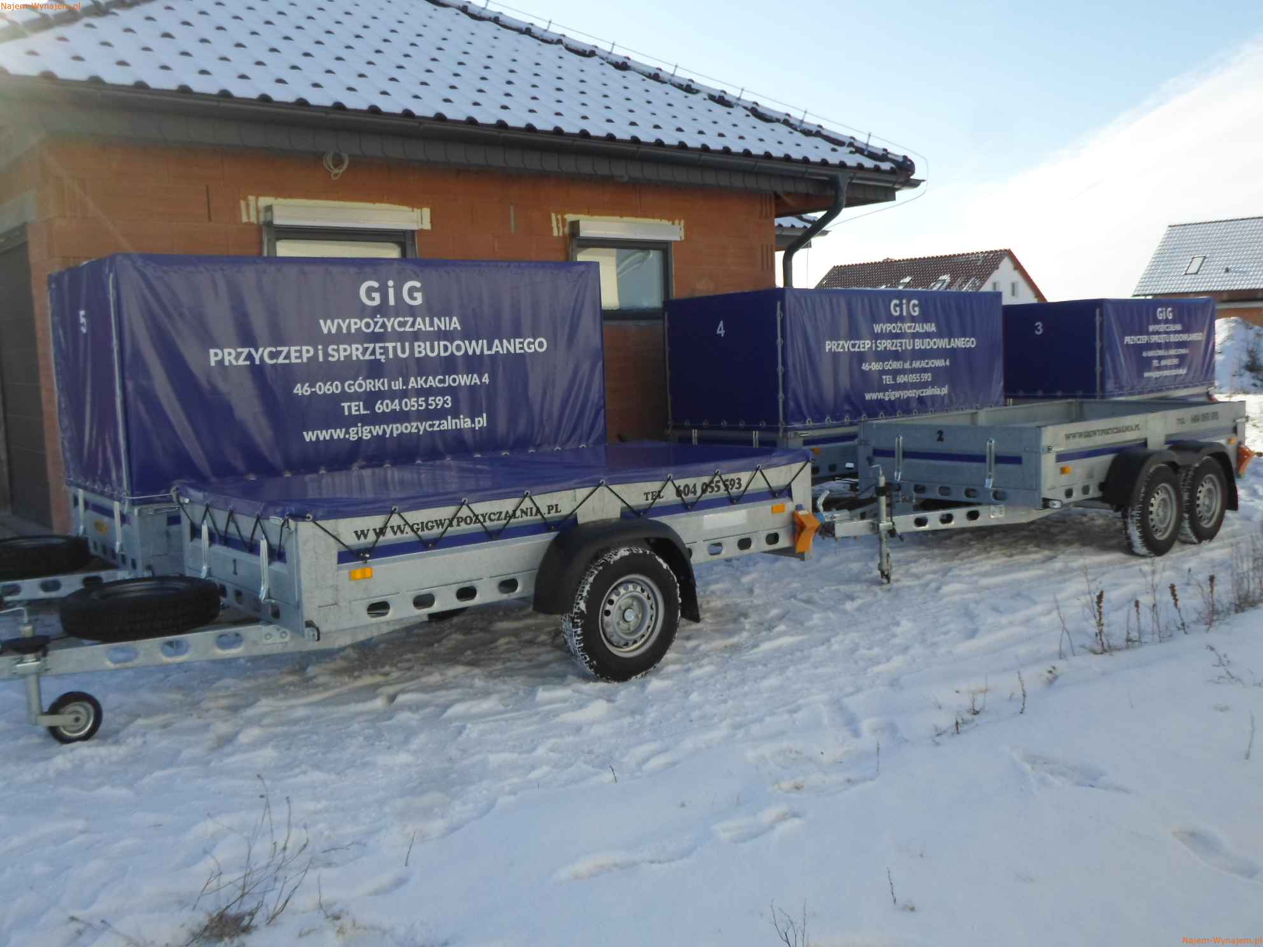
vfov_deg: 46.8
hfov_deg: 60.0
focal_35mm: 30
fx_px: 1095
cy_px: 474
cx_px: 632
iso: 80
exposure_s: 1/750
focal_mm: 5.5
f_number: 2.7
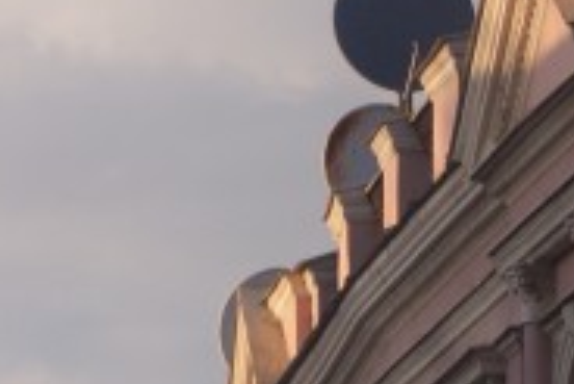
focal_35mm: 460
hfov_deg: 4.5
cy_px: 629
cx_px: 225
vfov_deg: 3.0
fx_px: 7337
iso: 100
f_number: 6.3
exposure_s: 1/100
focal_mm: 55
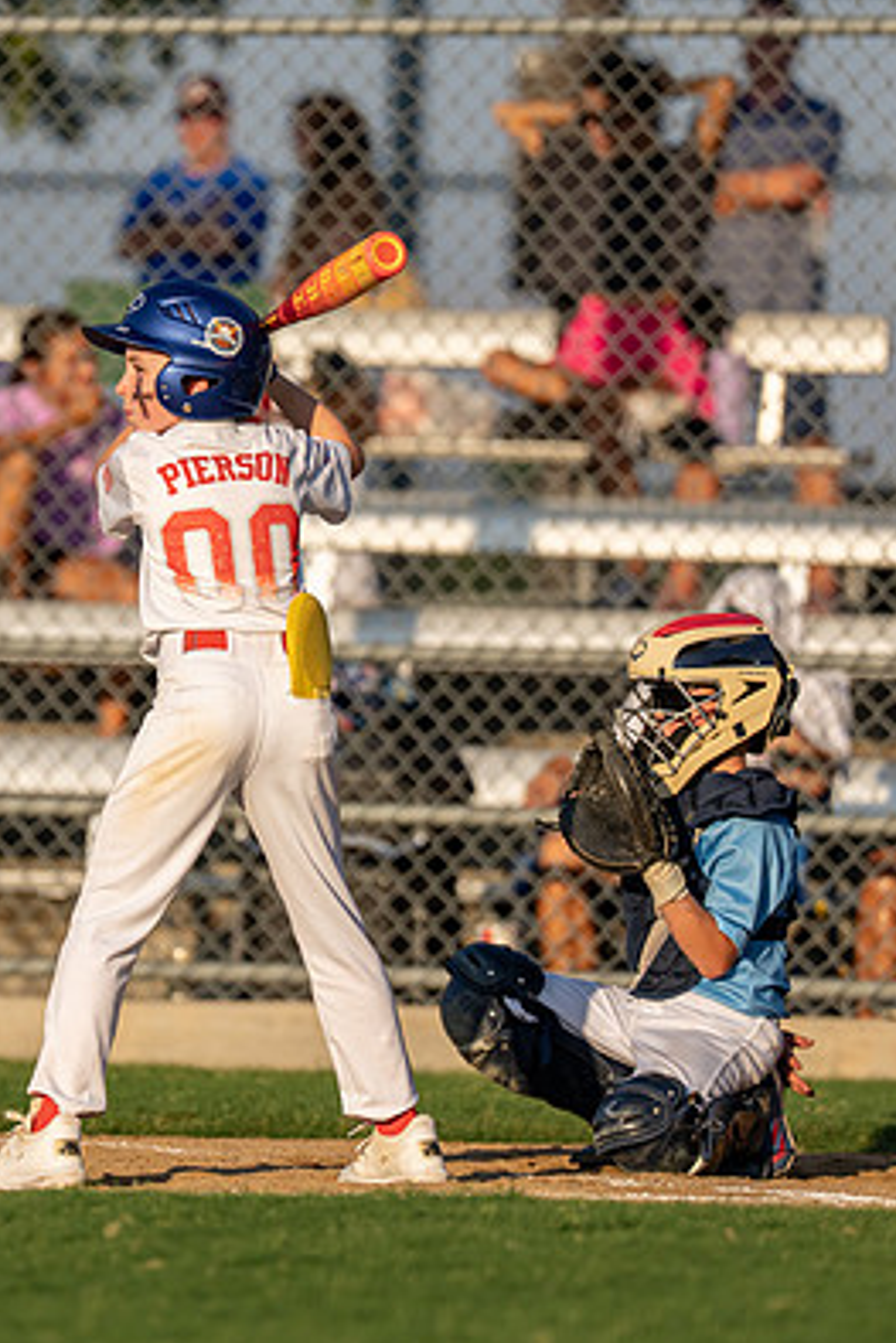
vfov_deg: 4.9
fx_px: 15665
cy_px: 555
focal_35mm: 420
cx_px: 299
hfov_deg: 3.3
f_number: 2.8
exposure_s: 1/5000
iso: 250
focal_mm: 200
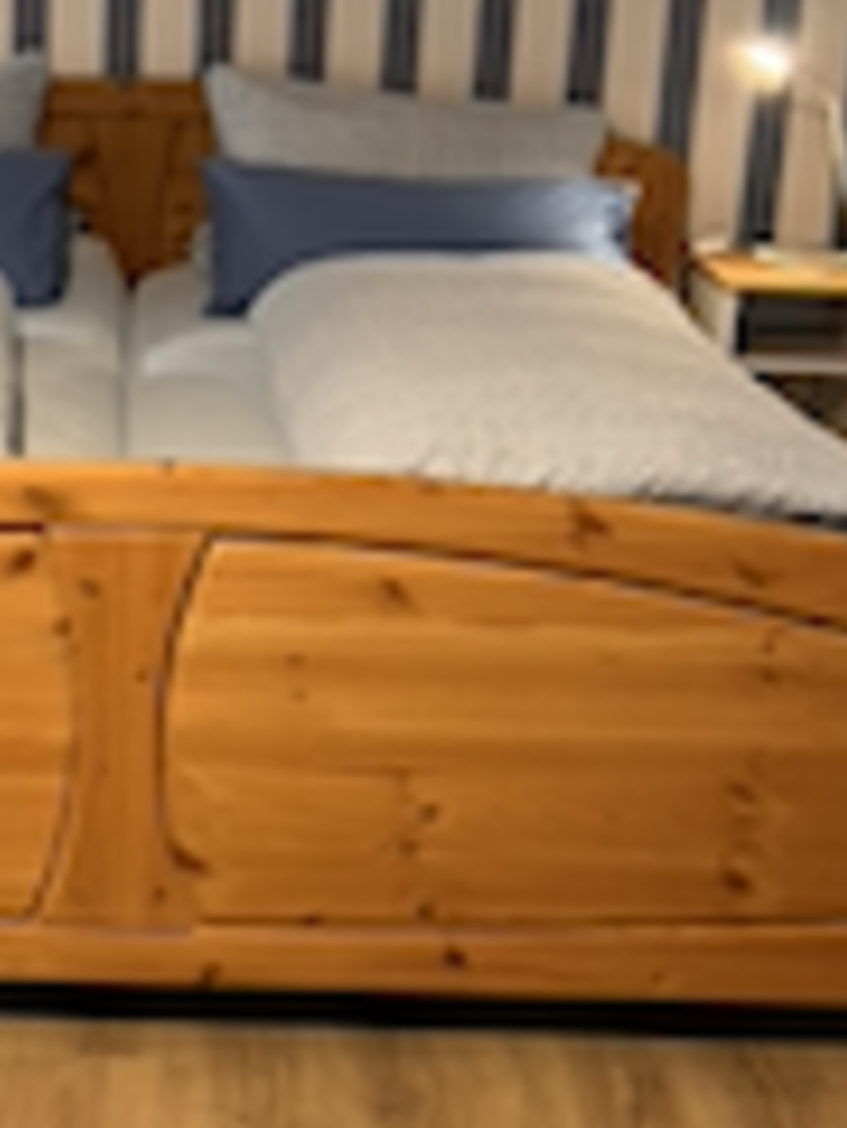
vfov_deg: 28.1
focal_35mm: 69
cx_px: 137
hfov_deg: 21.0
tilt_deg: -16.7
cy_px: 523
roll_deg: -2.0
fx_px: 2249
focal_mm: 5.7
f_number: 1.5
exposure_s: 1/50
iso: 320
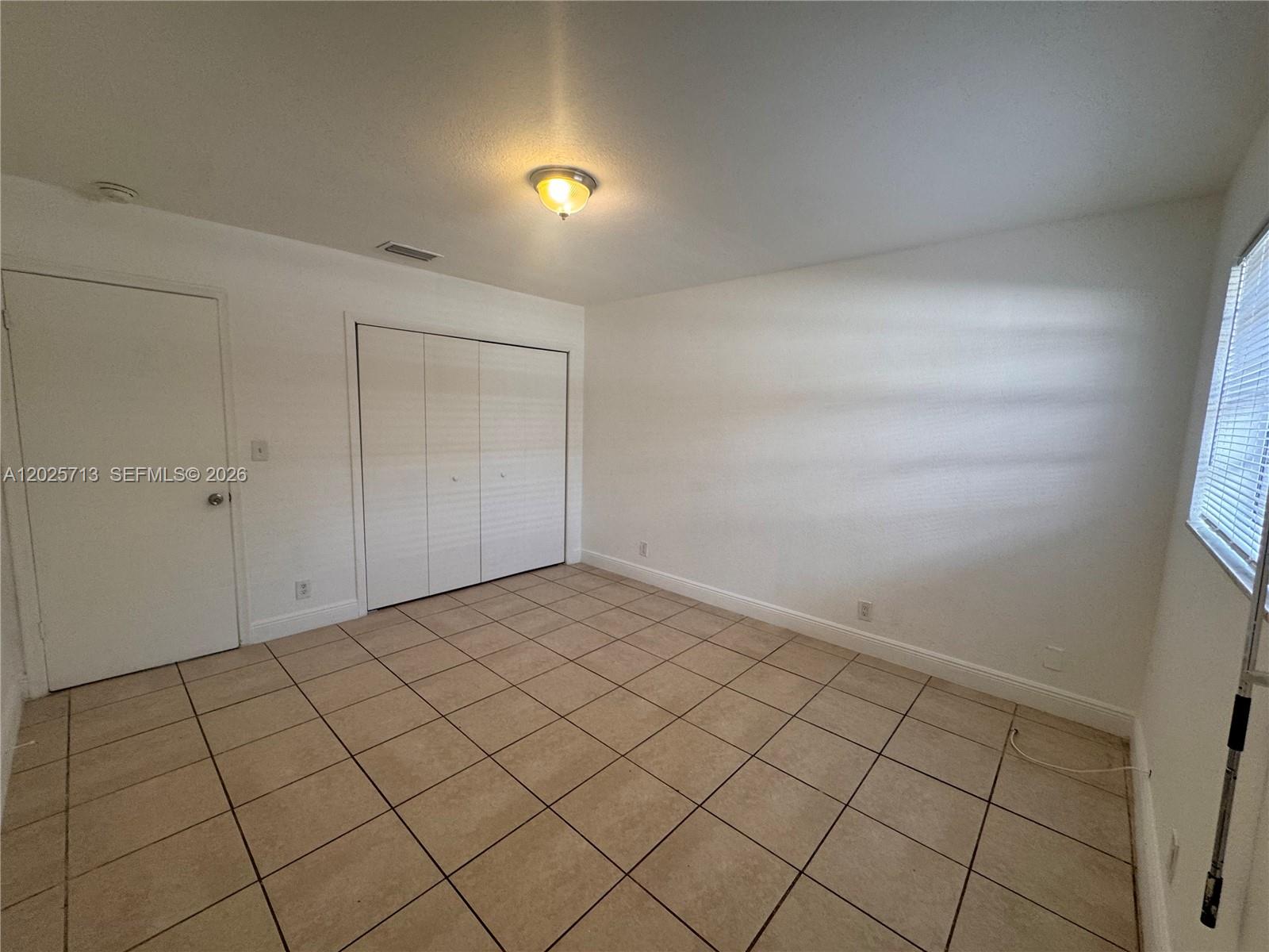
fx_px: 513
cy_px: 476
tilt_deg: -7.9
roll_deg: -1.3
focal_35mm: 14
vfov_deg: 85.7
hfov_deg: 102.1
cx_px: 634
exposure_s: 1/120
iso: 160
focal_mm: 2.22
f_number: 2.2
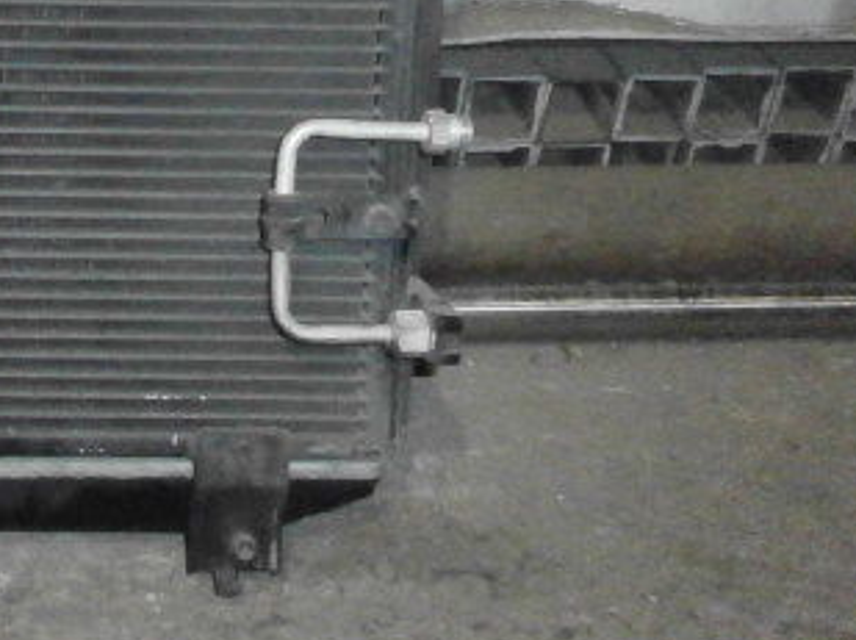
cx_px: 11
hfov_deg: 31.9
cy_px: 39
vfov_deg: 25.1
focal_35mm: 56
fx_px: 1383
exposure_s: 1/30
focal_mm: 4.8
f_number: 2.9
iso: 1600
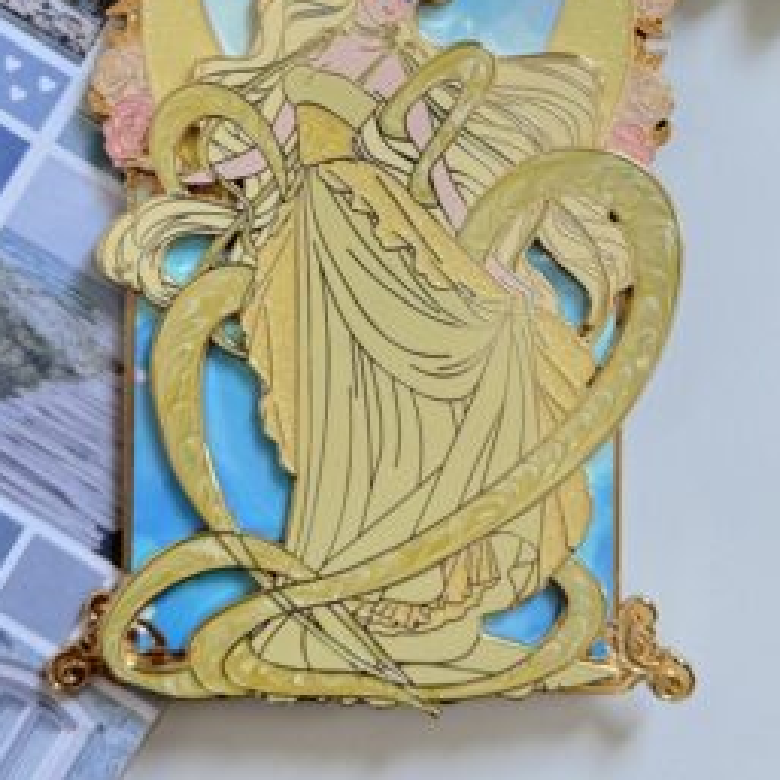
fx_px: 1683
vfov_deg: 25.7
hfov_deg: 26.1
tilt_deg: -89.1
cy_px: 176
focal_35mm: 66
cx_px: 388
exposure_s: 1/60
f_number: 1.78
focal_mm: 6.76
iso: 200
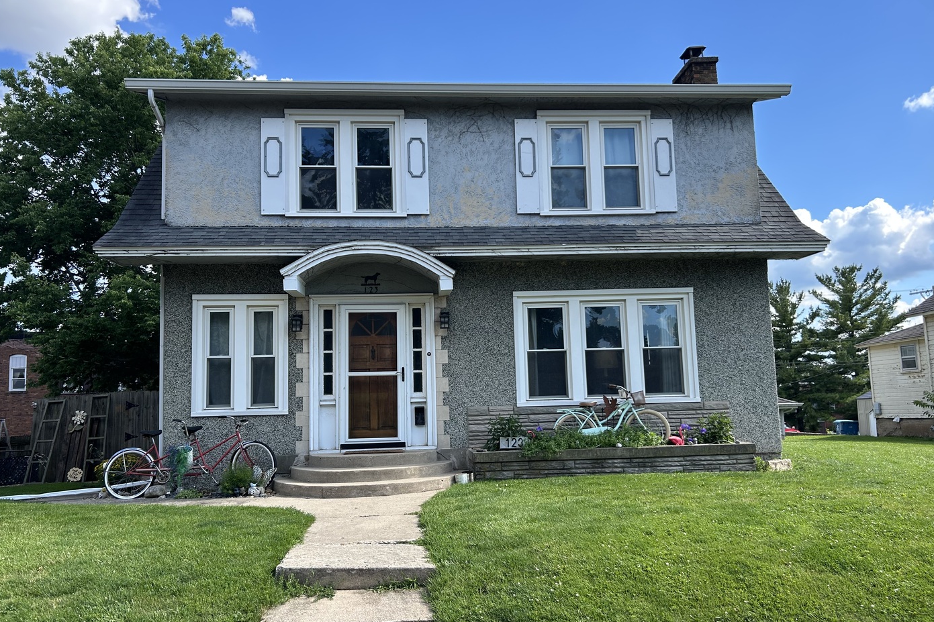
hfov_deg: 65.5
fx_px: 726
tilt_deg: +4.4
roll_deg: +2.4
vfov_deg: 46.4
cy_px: 329
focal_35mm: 28
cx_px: 463
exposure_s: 1/1238
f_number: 1.5
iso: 50
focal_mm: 5.7
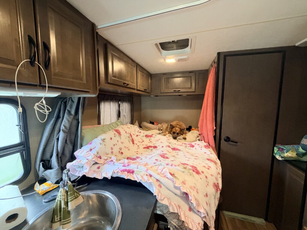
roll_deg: +1.0
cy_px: 115
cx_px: 154
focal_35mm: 14
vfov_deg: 85.7
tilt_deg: -5.9
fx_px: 124
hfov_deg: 102.1
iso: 500
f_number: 2.2
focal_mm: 2.22
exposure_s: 1/60
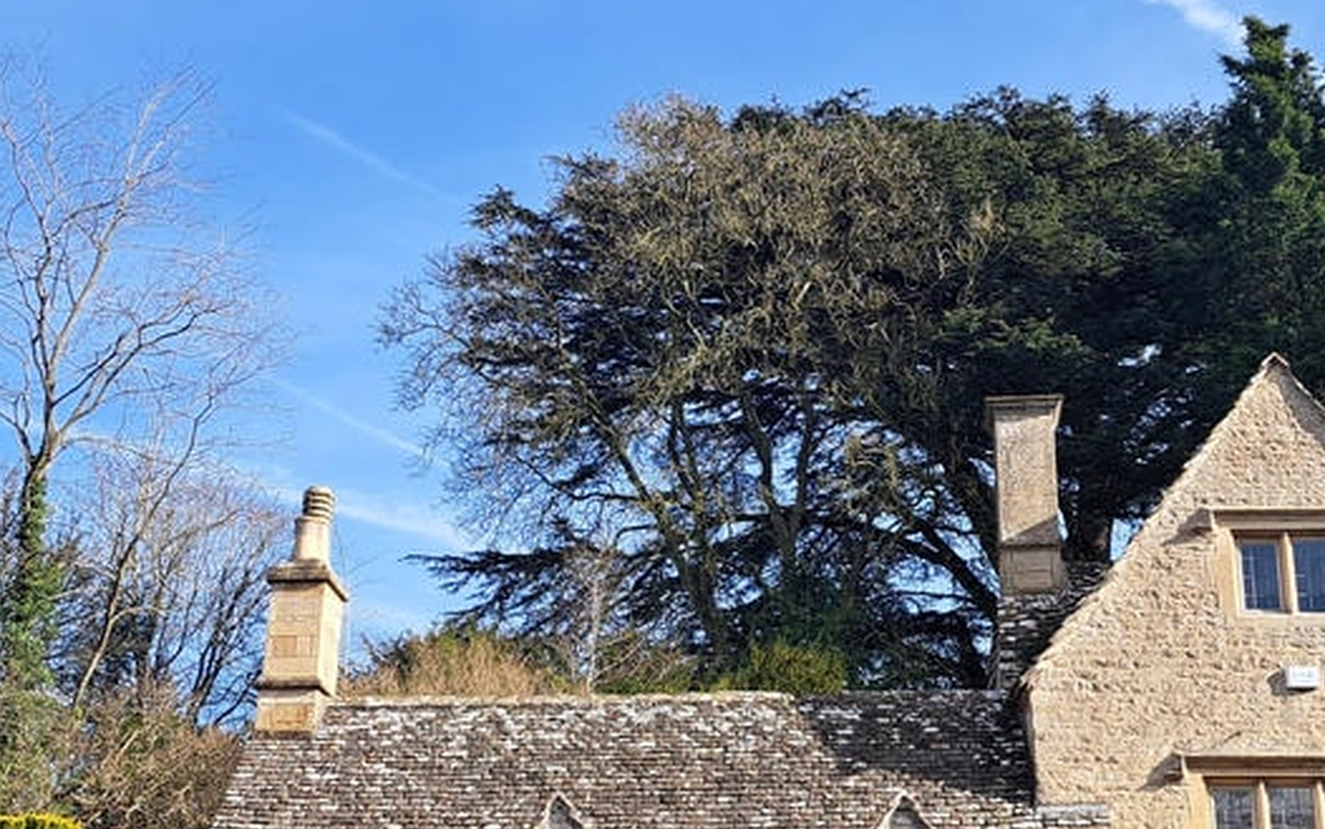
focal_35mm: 58
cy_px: 552
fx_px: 2095
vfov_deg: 22.3
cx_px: 720
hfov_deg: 35.1
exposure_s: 1/975
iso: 50
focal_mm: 5.23
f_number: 1.8
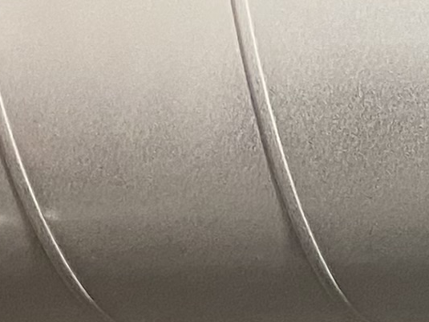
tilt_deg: +5.5
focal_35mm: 196
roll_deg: +0.5
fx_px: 2429
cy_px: 1208
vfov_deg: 6.4
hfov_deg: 9.8
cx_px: 642
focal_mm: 4.25
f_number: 1.8
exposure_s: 1/60
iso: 100
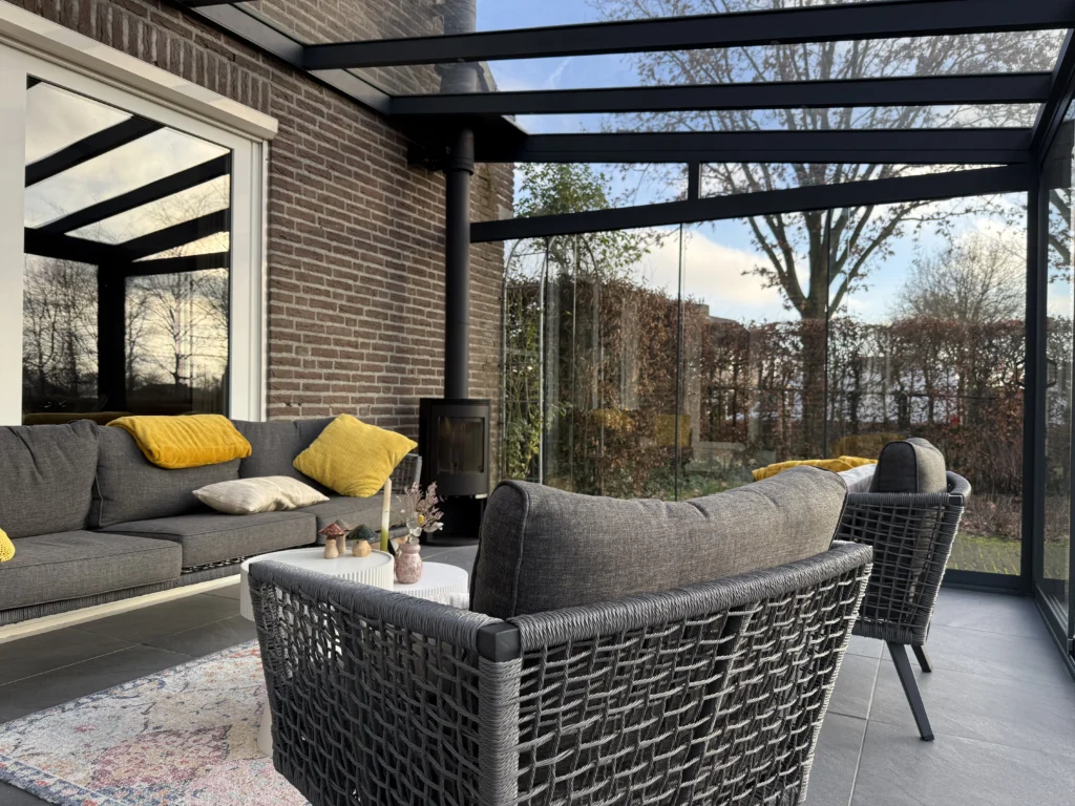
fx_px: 745
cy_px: 403
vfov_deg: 56.8
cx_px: 538
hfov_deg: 71.6
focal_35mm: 24
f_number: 1.78
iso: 100
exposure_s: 1/780
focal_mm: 6.76
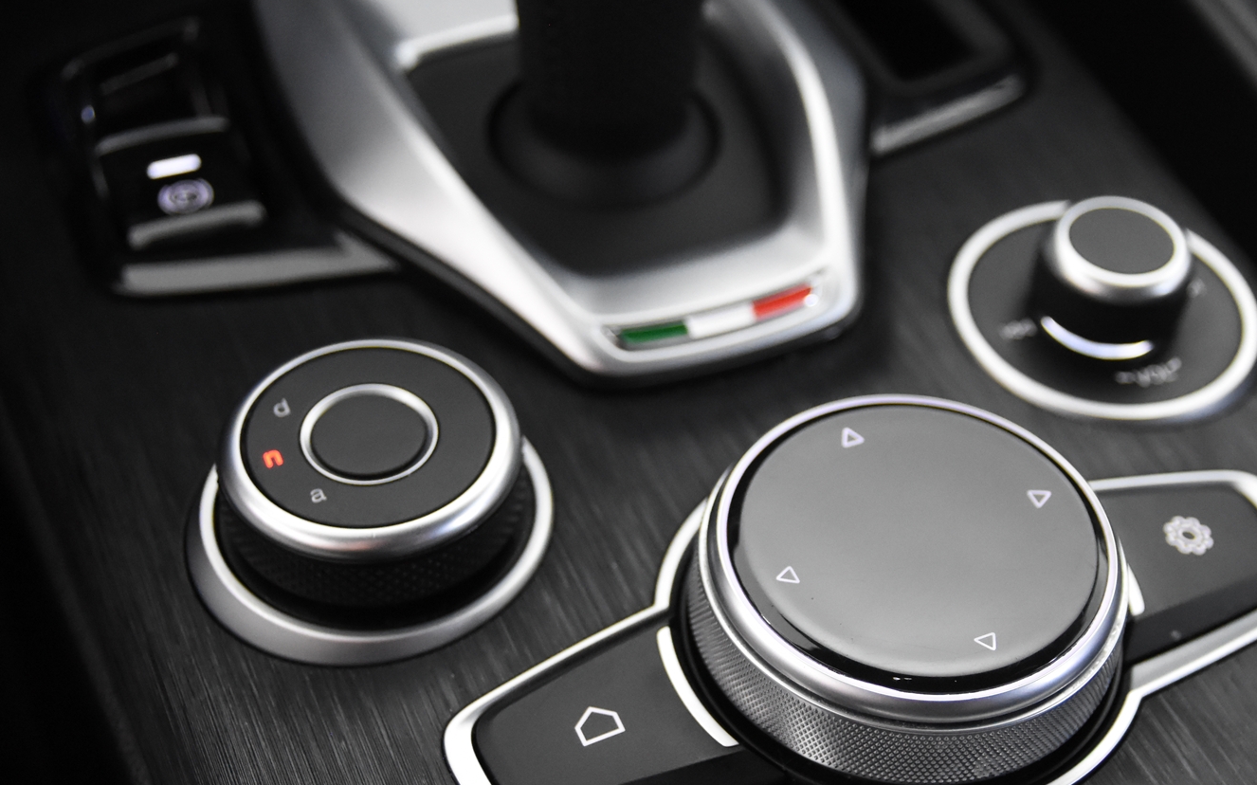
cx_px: 672
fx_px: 2123
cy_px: 496
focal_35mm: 62
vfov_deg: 20.9
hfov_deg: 33.0
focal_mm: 28
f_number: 3.2
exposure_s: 1/50
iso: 3200
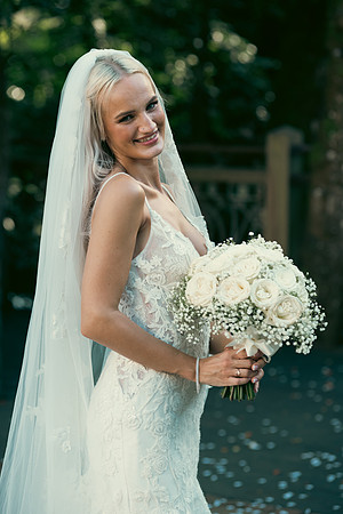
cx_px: 172
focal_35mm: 120
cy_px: 257
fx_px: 1715
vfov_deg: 17.1
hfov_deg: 11.4
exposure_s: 1/200
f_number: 3.5
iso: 160
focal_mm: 120
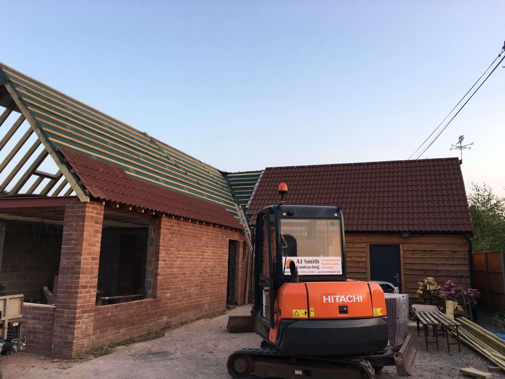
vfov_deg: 48.2
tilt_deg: +9.7
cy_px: 190
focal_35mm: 29
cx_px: 252
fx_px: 423
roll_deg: -1.0
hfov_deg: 61.7
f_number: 2.2
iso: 32
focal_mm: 4.15
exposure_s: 1/50
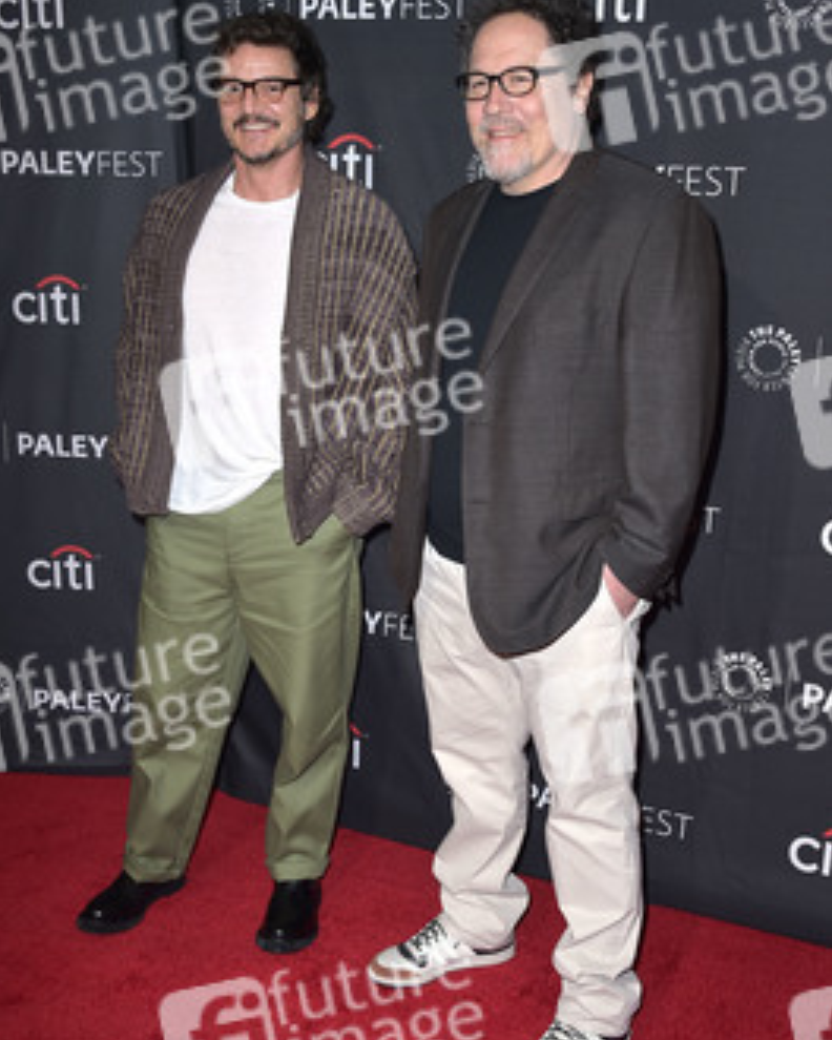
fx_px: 1262
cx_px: 414
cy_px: 552
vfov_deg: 44.8
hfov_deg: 36.5
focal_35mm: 41
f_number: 6.3
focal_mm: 36
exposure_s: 1/250
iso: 250
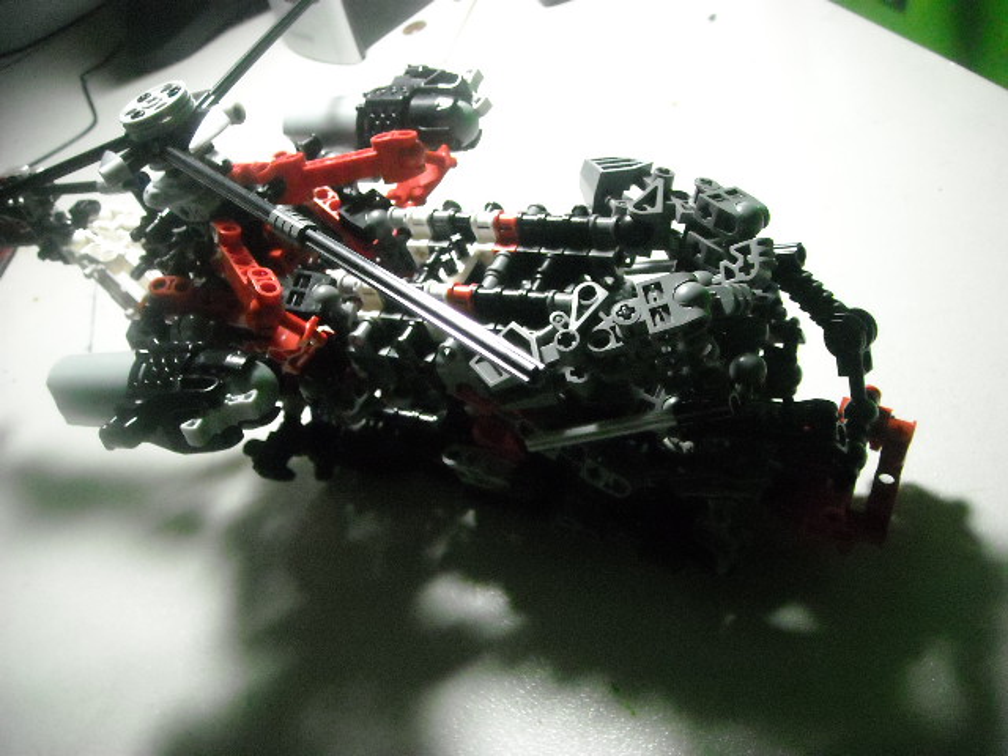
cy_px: 378
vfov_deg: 40.7
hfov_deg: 52.6
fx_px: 1019
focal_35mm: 35
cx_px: 504
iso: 800
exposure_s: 1/71
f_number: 2.8
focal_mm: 5.7
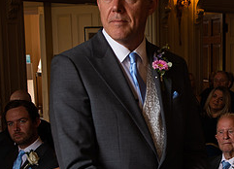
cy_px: 138
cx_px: 204
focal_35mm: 93
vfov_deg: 15.4
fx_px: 620
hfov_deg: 21.0
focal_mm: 24
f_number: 2.8
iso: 100
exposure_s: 1/100
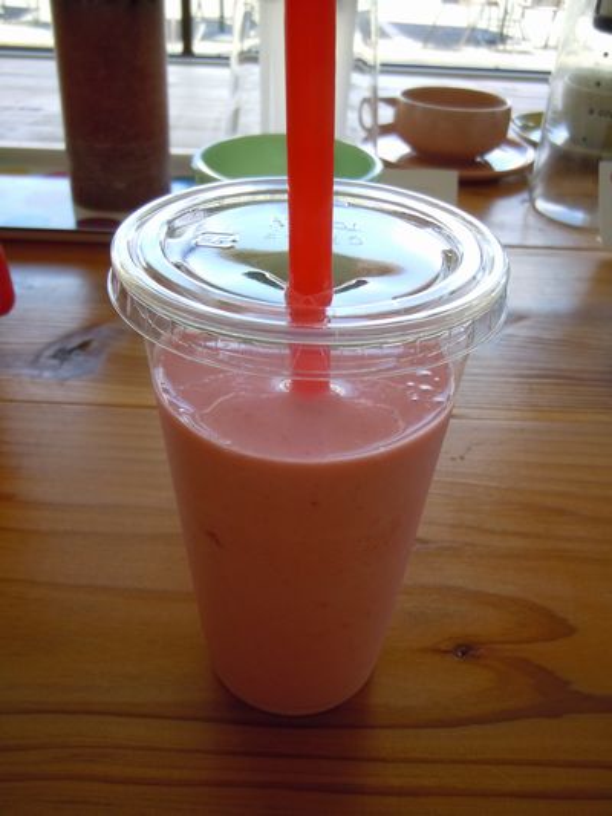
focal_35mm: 33
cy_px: 408
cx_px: 306
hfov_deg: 43.0
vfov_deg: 55.3
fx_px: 778
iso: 200
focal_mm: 5.9
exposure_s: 1/125
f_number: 4
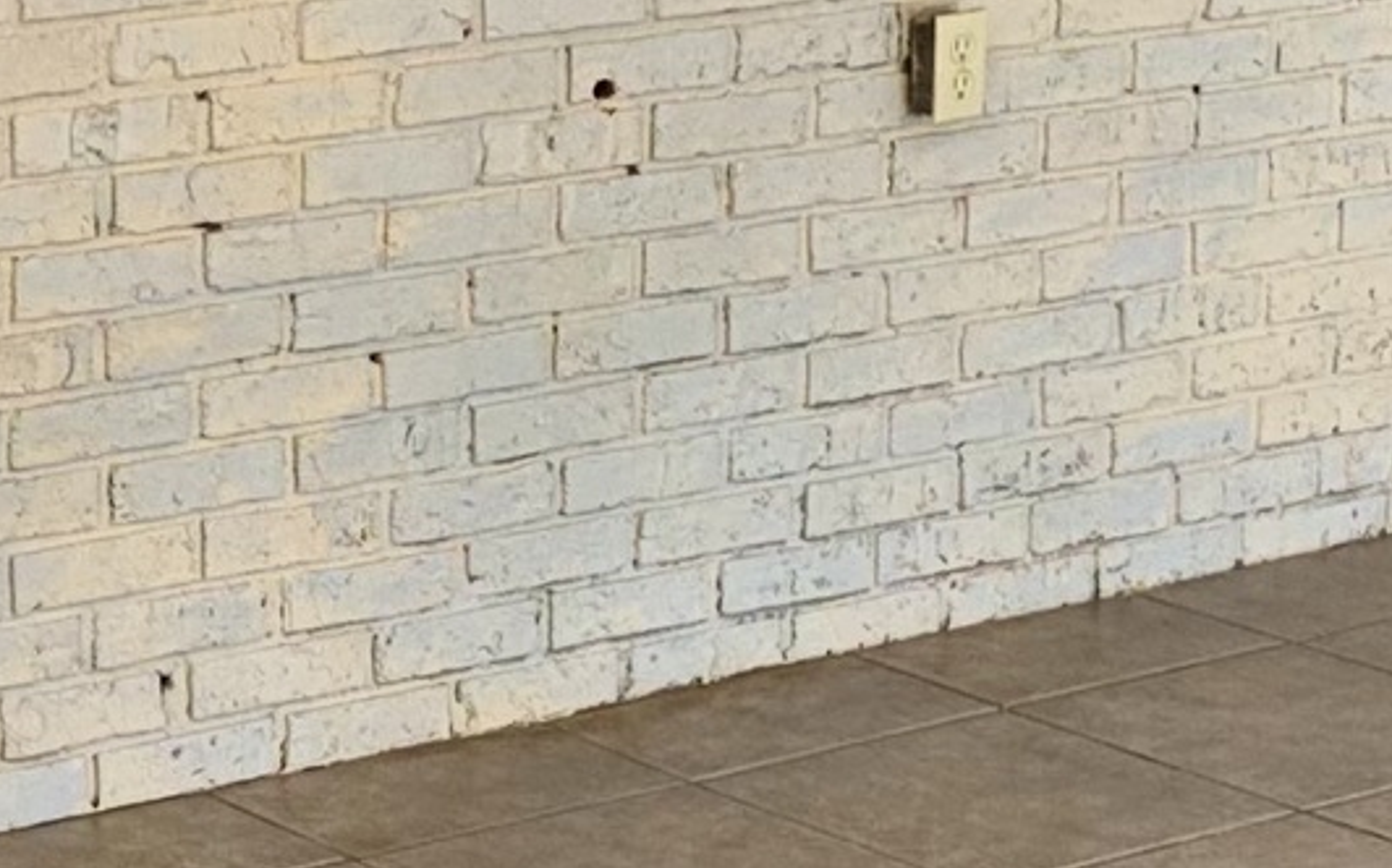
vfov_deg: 8.9
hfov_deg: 14.2
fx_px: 5574
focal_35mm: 147
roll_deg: +0.7
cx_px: 264
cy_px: 523
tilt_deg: -14.0
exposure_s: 1/30
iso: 64
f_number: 1.78
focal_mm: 6.76
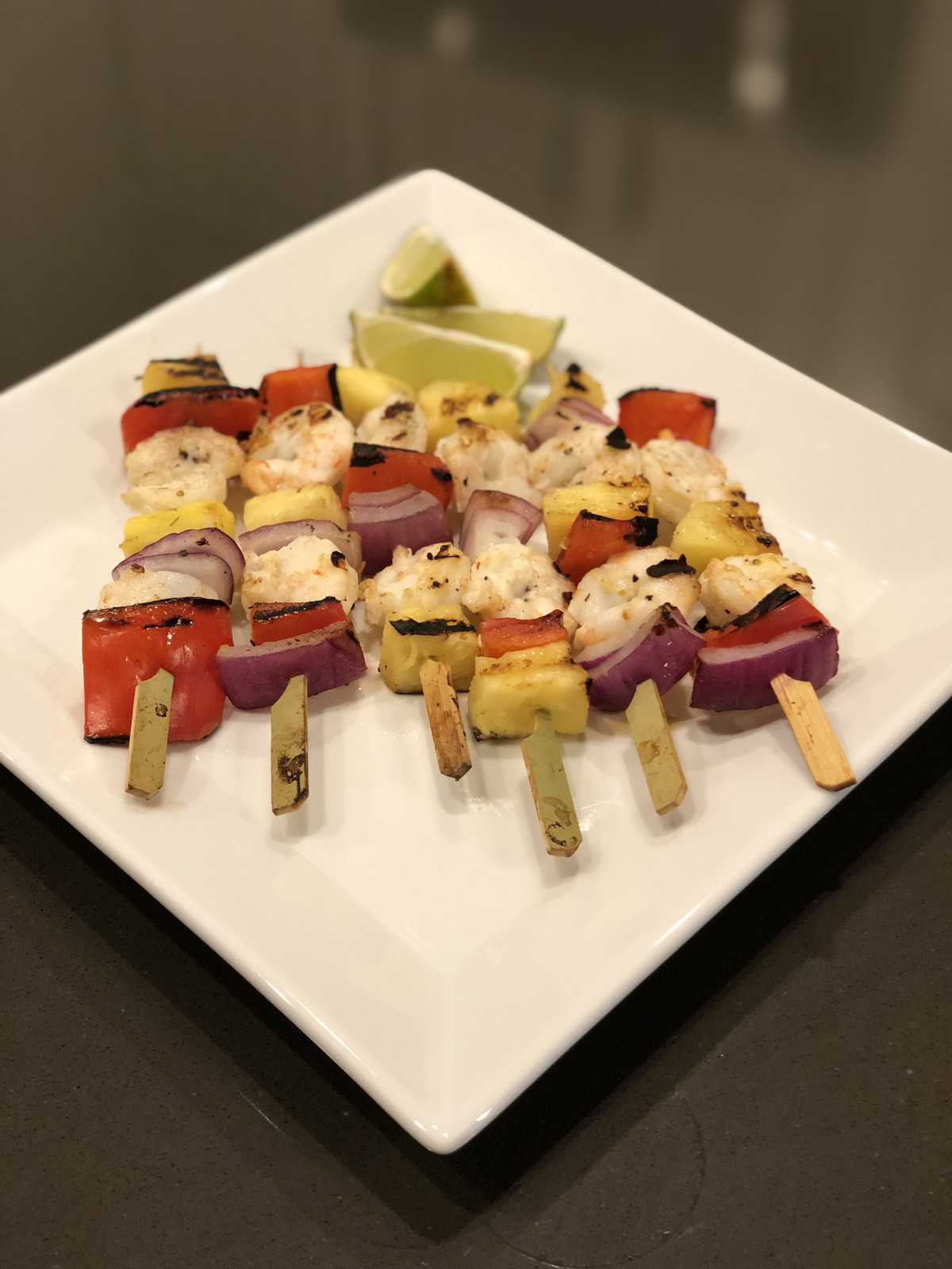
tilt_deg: -45.3
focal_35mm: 52
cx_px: 476
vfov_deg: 36.8
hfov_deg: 28.0
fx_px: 1907
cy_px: 634
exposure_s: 1/30
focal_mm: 6
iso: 100
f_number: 2.4
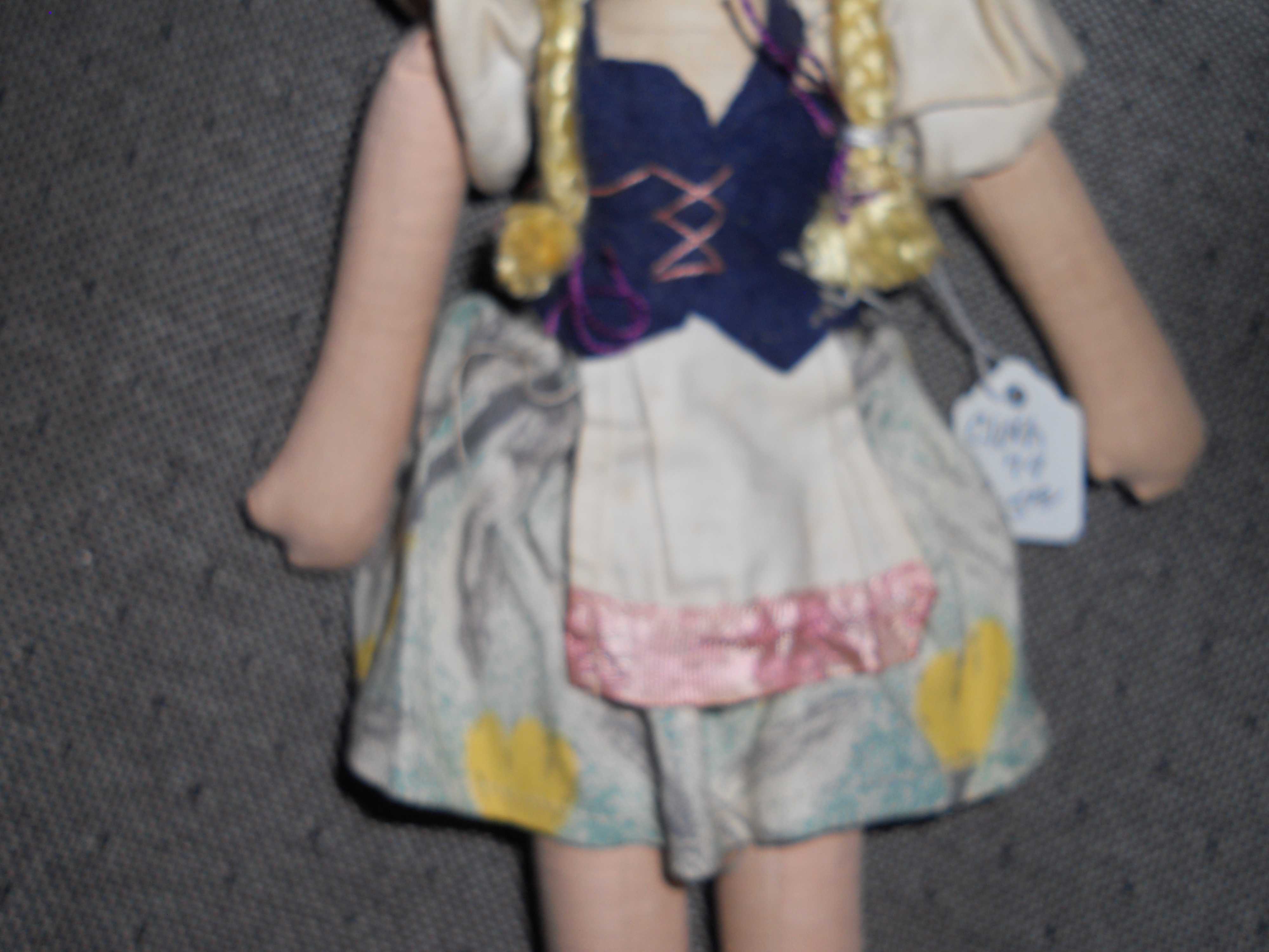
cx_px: 634
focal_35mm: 32
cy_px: 476
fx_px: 1173
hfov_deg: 56.8
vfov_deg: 44.2
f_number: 8.8
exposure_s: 1/25
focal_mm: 5.8
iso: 80
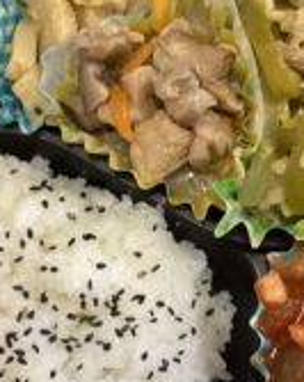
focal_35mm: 68
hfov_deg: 22.4
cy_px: 209
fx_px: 767
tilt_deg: -80.5
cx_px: 129
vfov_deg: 27.9
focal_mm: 3.3
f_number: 2.4
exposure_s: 1/40
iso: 250
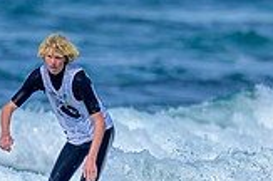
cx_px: -22
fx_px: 29699
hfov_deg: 0.5
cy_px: 147
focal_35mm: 3924
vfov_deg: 0.3
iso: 180
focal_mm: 800
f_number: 6.3
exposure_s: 1/2000
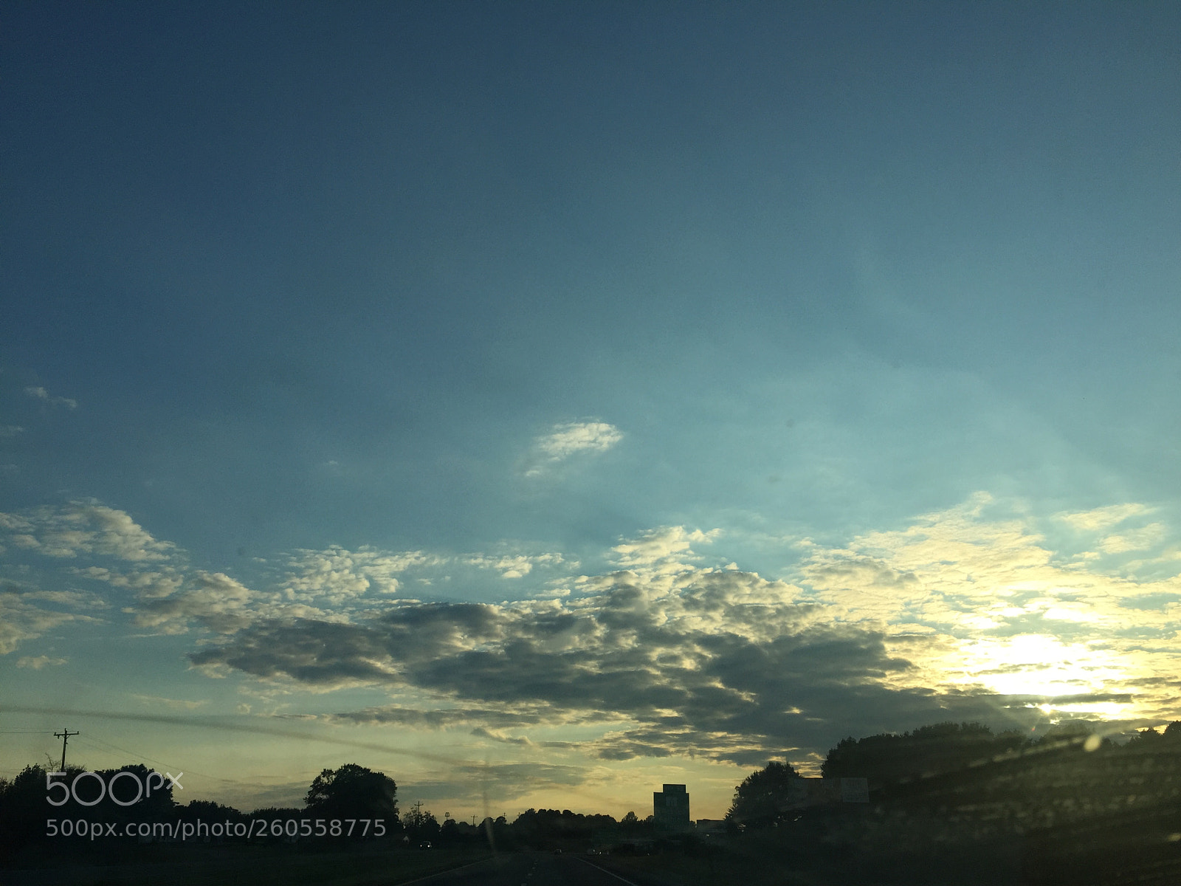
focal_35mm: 29
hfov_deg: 61.7
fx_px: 989
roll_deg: -2.3
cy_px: 443
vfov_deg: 48.2
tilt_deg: +19.6
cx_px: 590
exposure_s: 1/2475
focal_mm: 4.15
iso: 32
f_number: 2.2
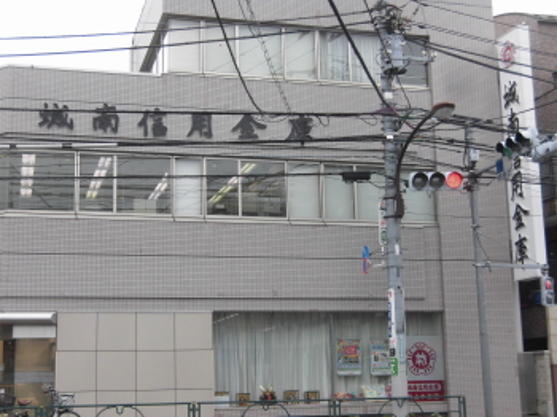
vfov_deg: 24.8
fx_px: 949
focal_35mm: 59
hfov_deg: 32.7
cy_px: 208
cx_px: 278
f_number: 4.2
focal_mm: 10.54
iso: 100
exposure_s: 1/250
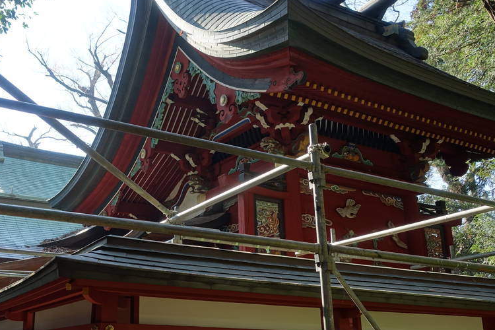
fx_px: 550
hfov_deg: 47.7
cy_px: 170
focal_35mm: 40
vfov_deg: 33.4
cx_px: 166
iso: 125
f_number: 4
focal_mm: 9.33
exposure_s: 1/125
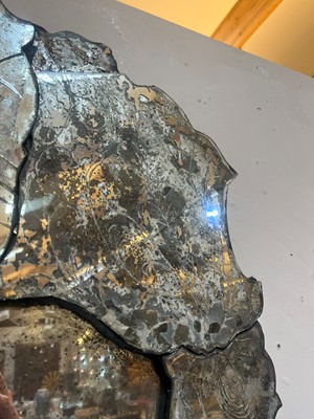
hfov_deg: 53.1
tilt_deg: +20.9
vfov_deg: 67.3
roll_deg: +6.3
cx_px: 157
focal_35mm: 26
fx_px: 314
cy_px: 210
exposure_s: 1/100
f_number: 1.6
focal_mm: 5.1
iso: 80
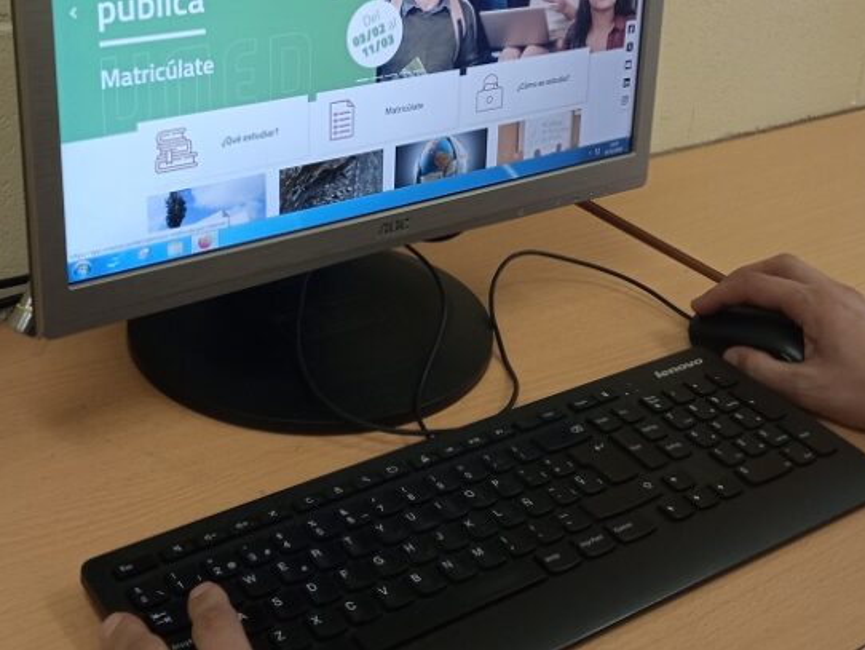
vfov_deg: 28.3
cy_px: 192
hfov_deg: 37.5
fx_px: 1275
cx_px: 396
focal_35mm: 51
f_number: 2.2
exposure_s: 1/33.3
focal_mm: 3.79
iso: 209
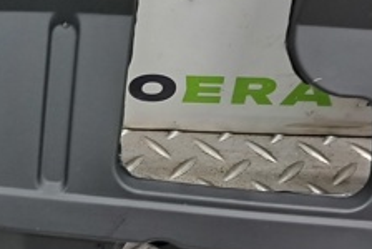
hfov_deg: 24.4
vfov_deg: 17.1
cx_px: 17
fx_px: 828
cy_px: 81
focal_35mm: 80
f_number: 1.8
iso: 160
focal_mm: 4
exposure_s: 1/50
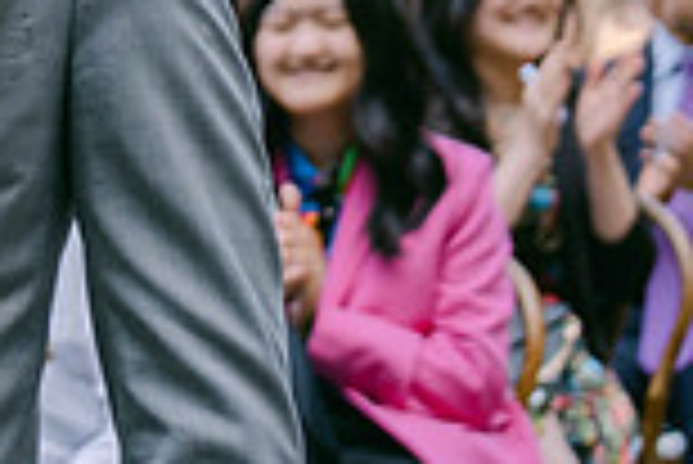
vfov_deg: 3.5
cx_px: -342
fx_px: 7611
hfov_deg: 5.2
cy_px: -160
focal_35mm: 395
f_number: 2.8
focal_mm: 68.7
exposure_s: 1/280
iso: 320
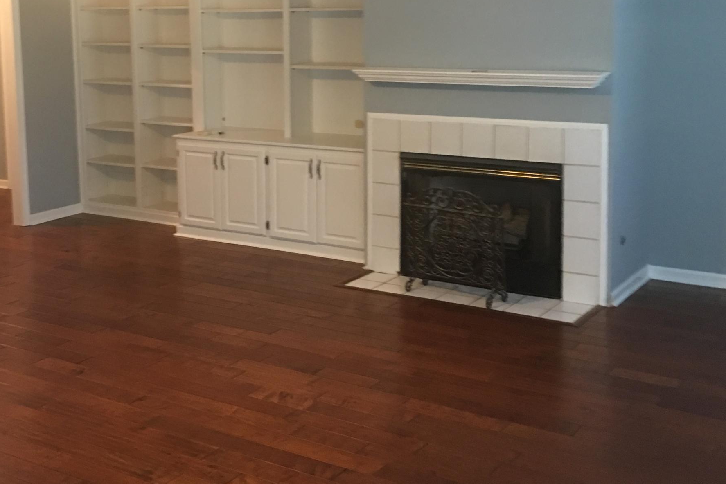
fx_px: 1029
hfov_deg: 38.6
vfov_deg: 26.2
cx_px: 272
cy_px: 122
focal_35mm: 51
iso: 80
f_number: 2.2
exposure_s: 1/10
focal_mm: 4.15
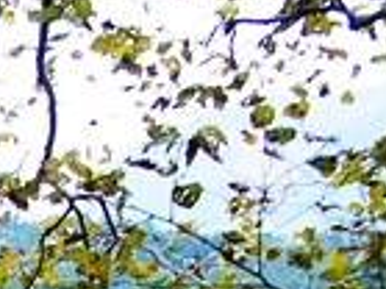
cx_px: -608
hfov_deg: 9.1
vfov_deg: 7.3
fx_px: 2125
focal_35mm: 191
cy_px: 681
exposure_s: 1/160
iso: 200
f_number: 4
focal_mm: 23
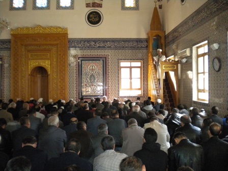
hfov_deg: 52.6
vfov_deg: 40.7
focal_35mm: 35
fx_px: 231
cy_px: 86
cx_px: 114
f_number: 3.1
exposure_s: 1/132
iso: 800
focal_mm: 6.3
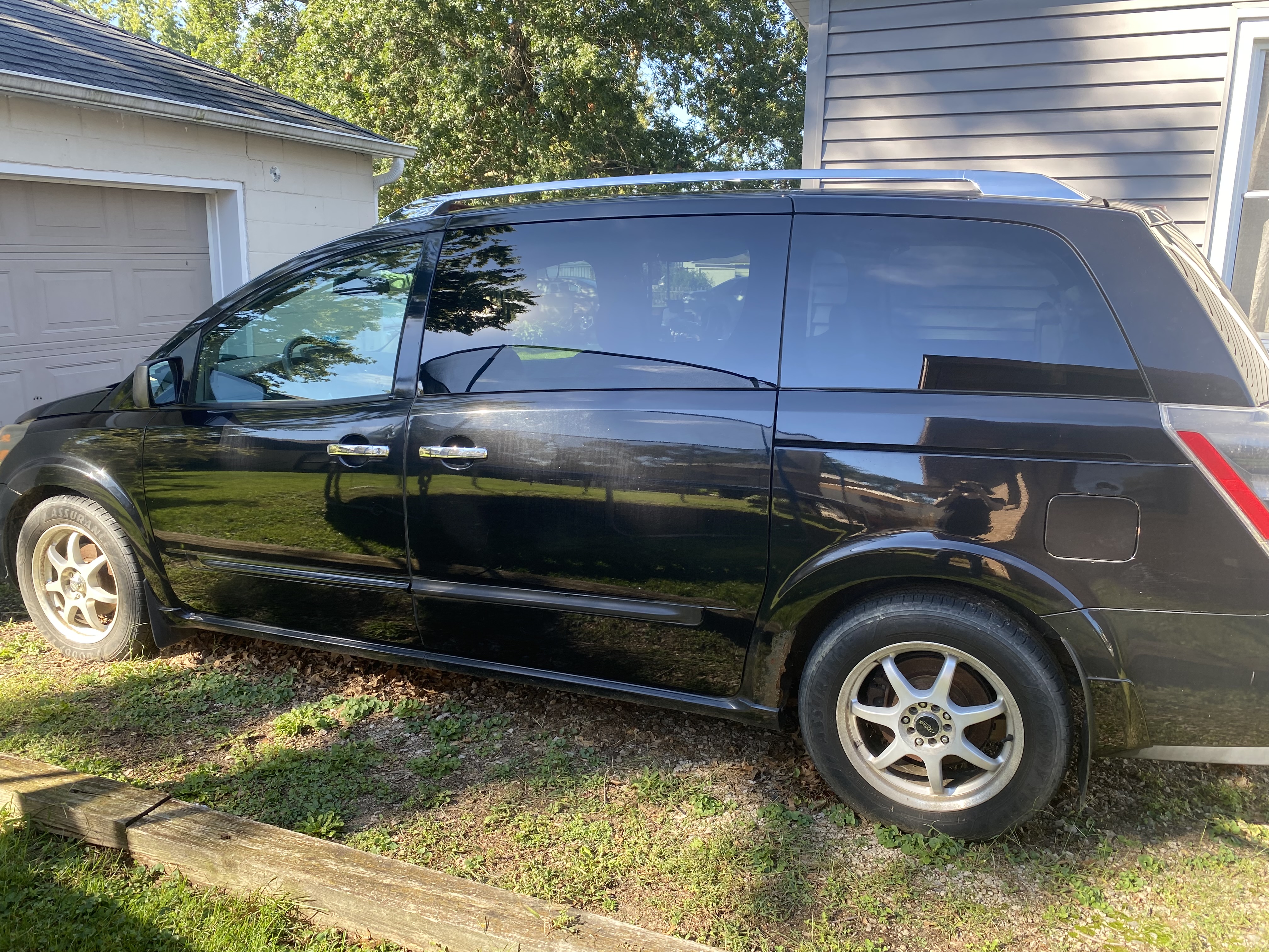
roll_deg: +0.8
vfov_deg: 53.1
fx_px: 953
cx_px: 634
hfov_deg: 67.3
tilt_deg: -7.7
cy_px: 476
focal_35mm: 26
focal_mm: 4.25
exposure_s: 1/200
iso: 32
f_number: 1.8
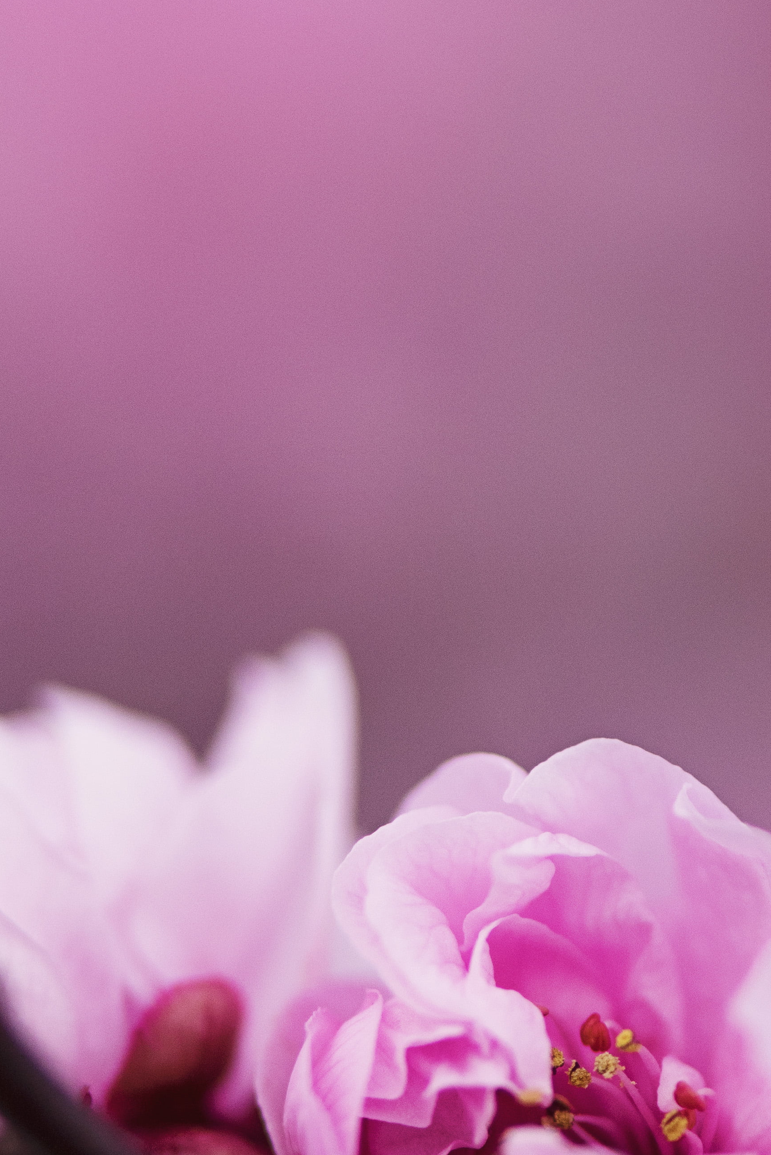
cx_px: 303
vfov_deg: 6.9
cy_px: 533
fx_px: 9598
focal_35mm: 299
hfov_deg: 4.6
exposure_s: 1/1250
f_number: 3.3
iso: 500
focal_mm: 105
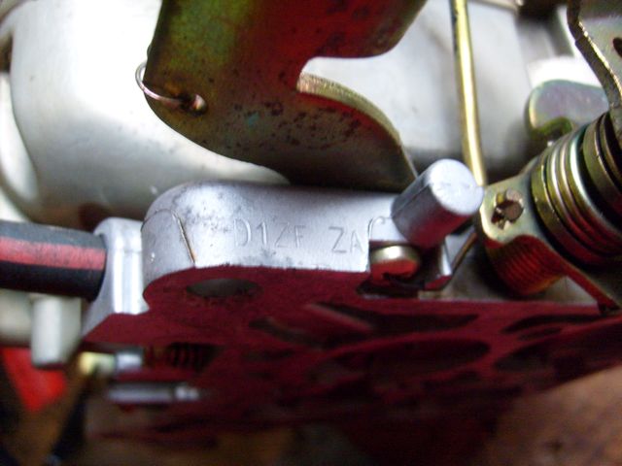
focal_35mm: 35
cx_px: 311
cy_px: 233
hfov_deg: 52.6
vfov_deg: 40.7
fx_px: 629
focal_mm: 5.8
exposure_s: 1/10
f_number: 2.8
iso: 200
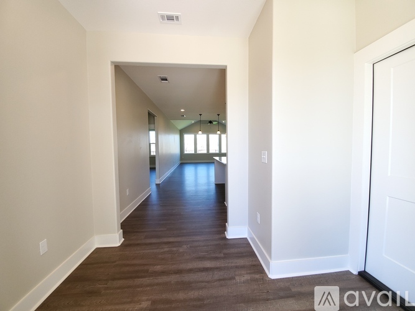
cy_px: 156
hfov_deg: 106.2
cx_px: 208
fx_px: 156
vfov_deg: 89.9
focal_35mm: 13
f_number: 2.2
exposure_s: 1/60
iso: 64
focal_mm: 1.8
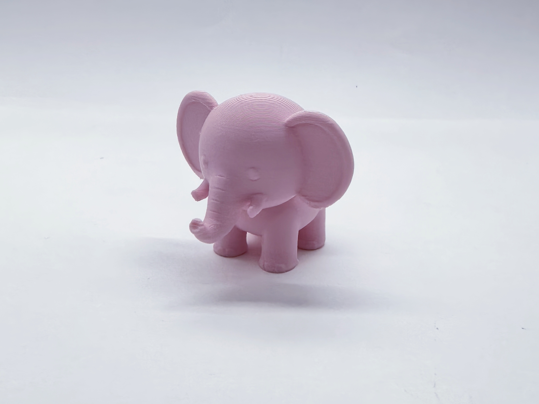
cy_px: 202
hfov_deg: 71.6
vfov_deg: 56.8
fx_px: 374
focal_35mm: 24
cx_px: 270
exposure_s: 1/328
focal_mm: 1.95
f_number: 2.2
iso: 100
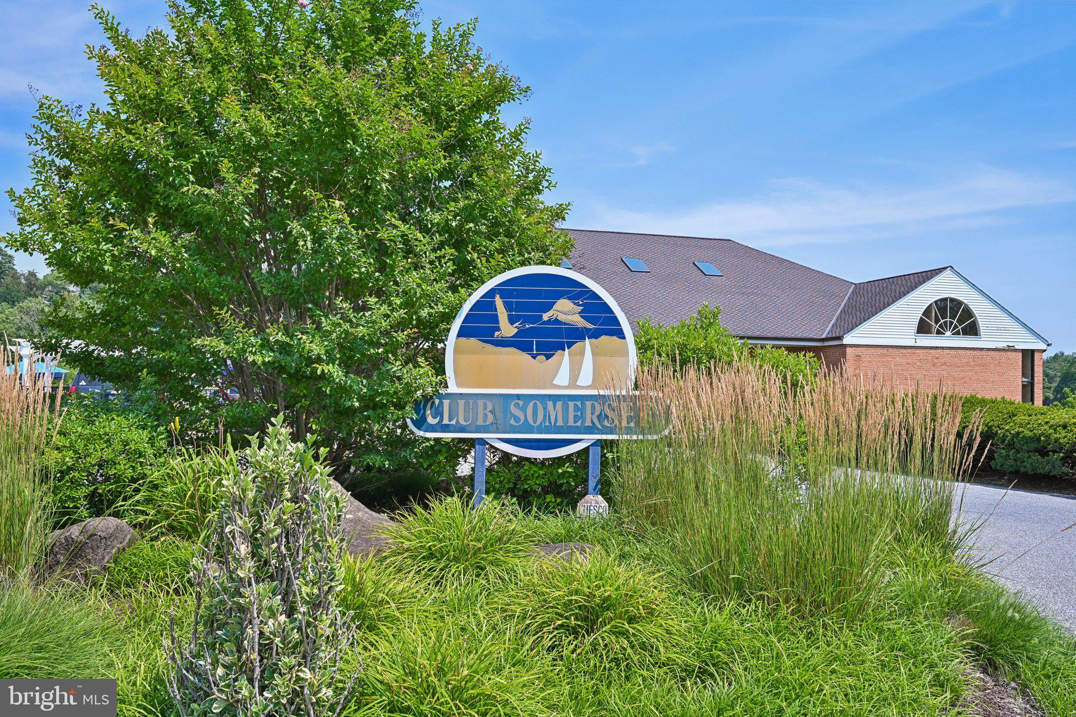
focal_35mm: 30
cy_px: 358
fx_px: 897
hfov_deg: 61.9
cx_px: 538
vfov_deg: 43.6
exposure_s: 1/1000
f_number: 8
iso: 800
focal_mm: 30
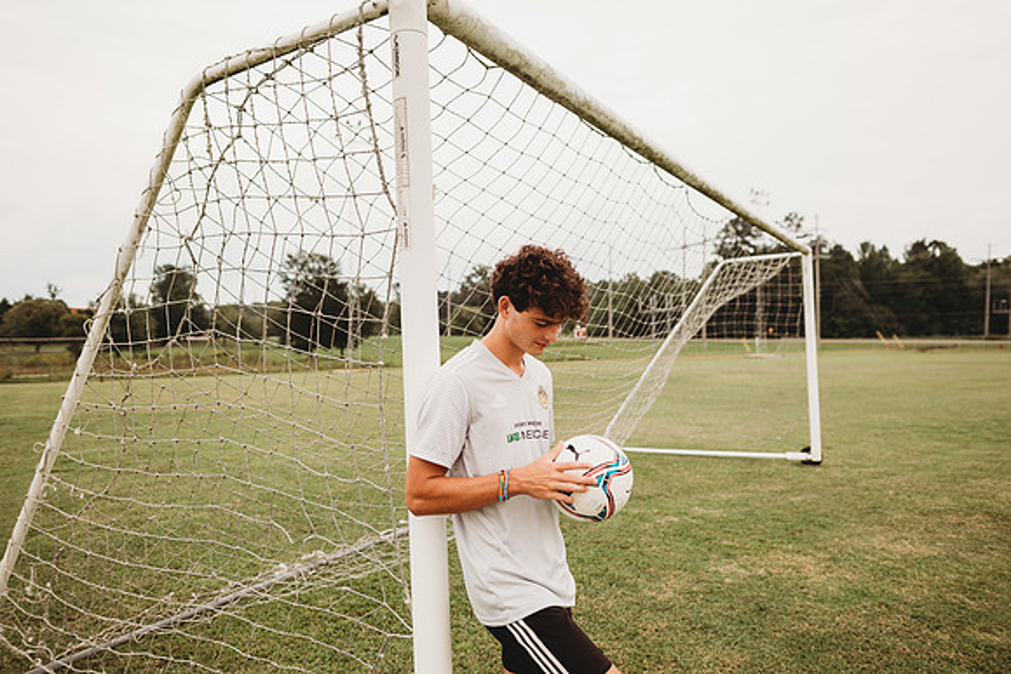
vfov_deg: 53.2
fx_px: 674
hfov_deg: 73.7
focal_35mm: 24
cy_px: 337
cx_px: 506
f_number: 2.8
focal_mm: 24
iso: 320
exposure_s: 1/640
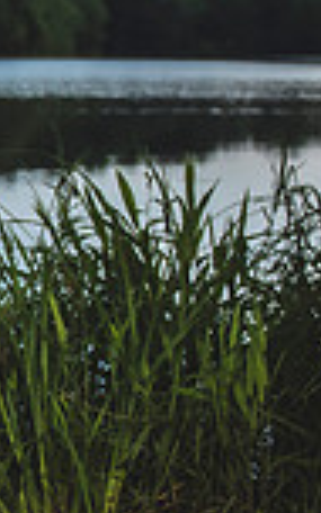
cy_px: 110
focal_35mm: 113
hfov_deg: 10.2
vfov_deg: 18.3
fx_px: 1582
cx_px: -434
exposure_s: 1/640
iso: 200
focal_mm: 24
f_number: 2.8
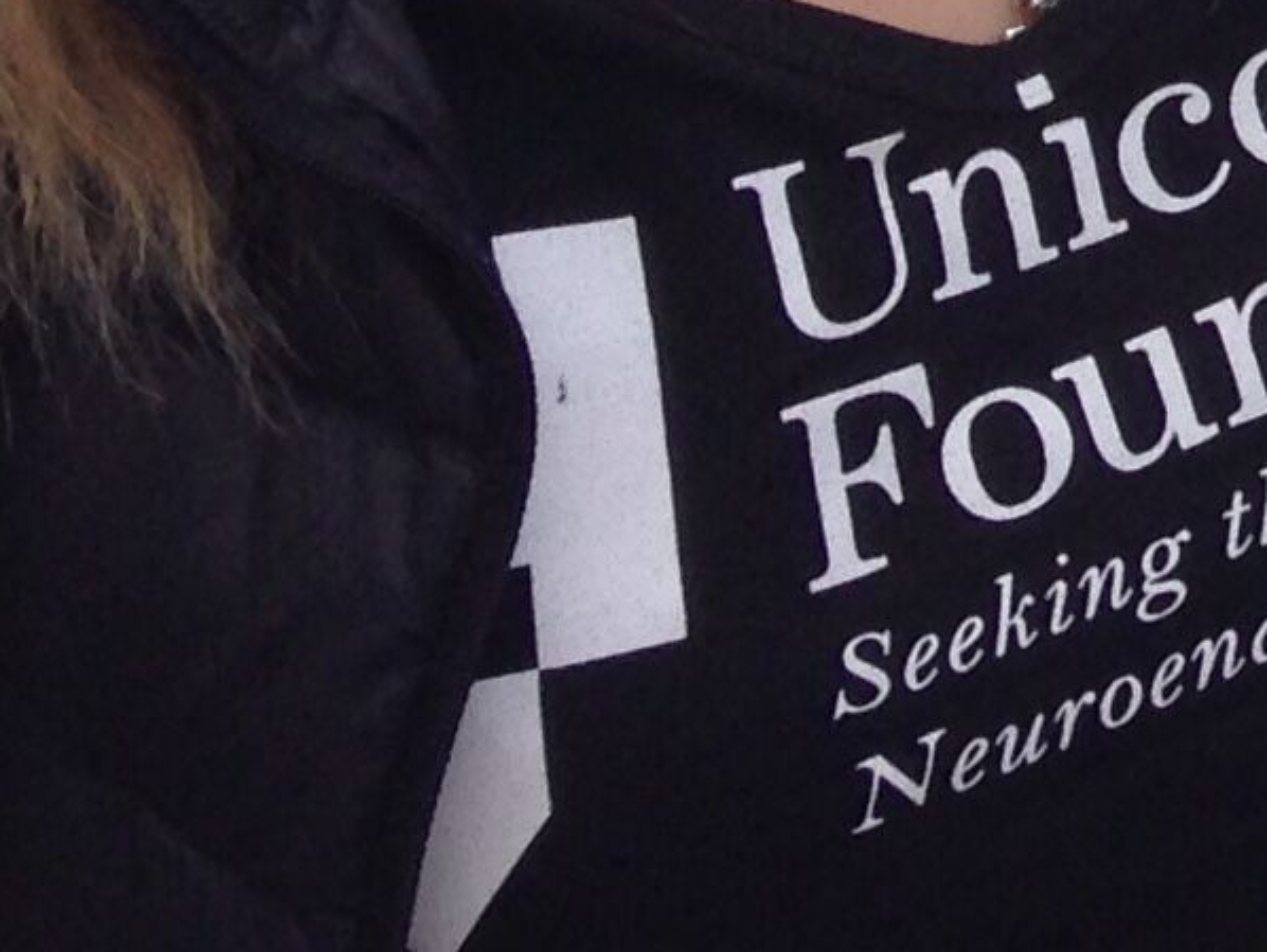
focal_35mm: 180
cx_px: 2875
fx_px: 6591
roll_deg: +0.3
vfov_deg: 7.8
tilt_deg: -9.4
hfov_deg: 9.9
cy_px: -1200
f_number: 2.4
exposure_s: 1/609
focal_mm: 4.12
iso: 50
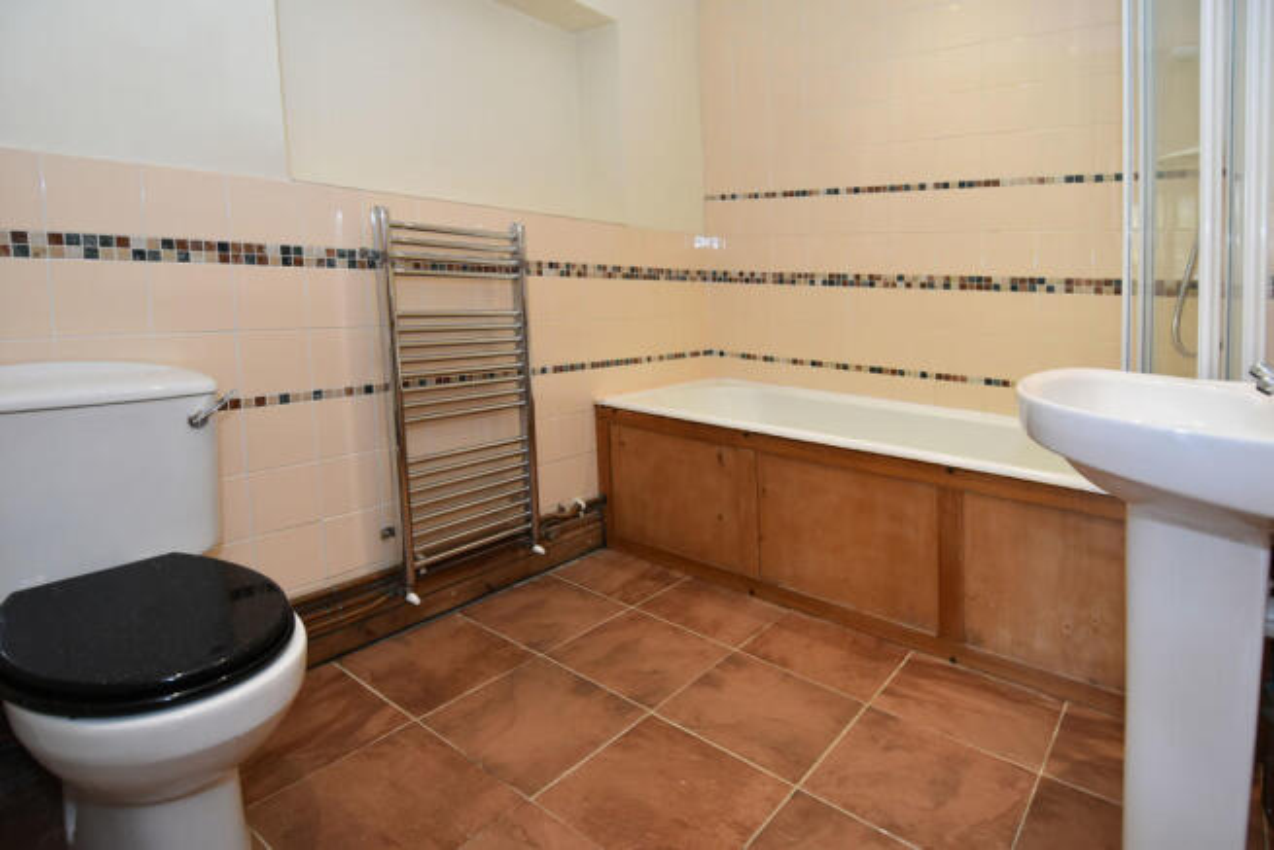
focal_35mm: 18
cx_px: 637
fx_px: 637
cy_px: 425
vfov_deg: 67.4
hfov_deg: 90.0
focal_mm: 12
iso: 800
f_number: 4
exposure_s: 1/125
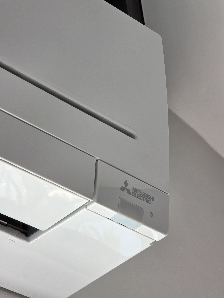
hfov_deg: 12.9
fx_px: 992
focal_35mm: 115
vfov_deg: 17.1
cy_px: 149
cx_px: 112
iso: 80
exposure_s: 1/100
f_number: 3.4
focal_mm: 18.6
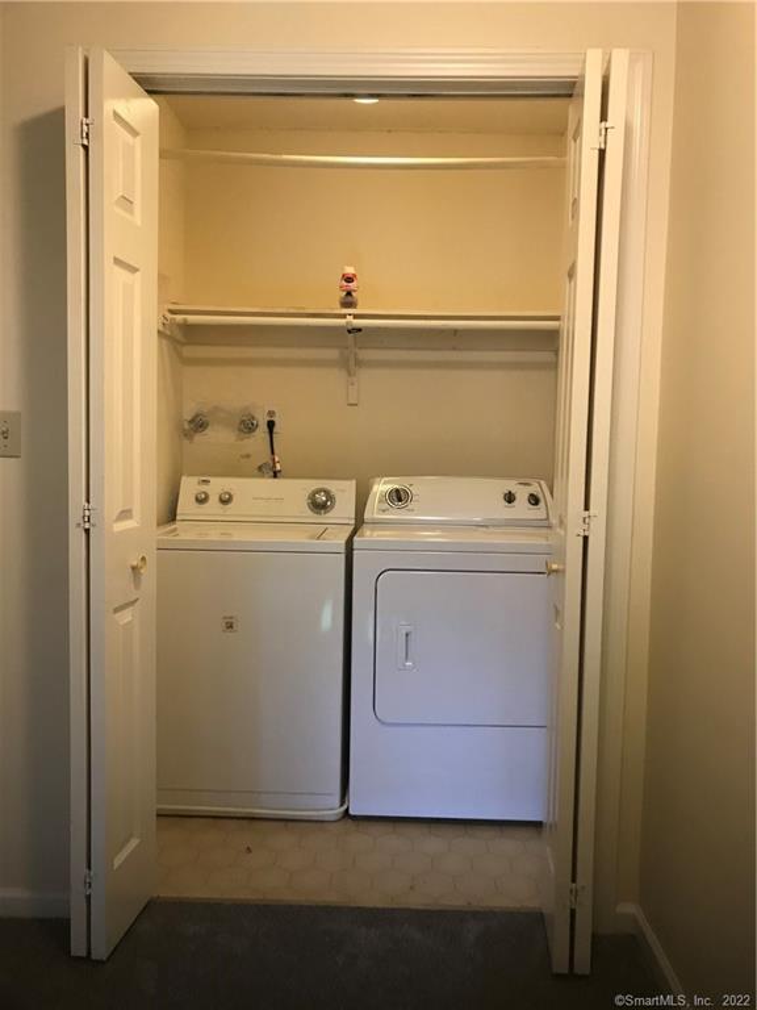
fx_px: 816
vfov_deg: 63.4
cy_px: 505
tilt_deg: -2.5
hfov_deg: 49.7
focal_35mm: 28
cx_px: 378
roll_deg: -0.1
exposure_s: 1/15
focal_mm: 3.99
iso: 50
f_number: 1.8
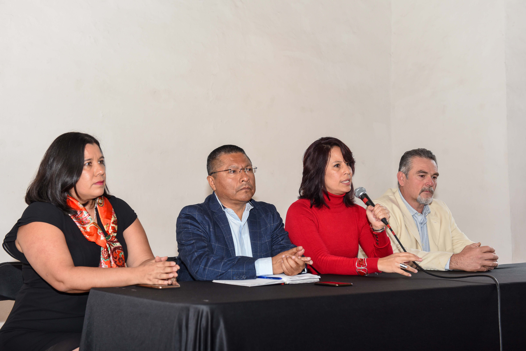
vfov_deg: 27.0
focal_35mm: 50
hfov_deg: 39.6
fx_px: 731
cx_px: 263
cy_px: 176
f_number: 5.6
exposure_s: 1/200
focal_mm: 50
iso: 800
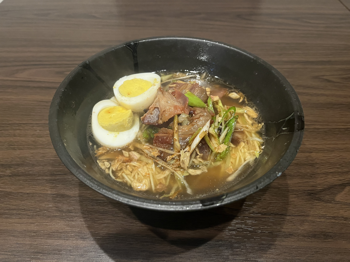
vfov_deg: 53.1
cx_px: 175
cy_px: 131
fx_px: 263
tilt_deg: -48.0
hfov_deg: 67.3
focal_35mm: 26
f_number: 1.6
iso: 640
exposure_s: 1/40
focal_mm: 5.1
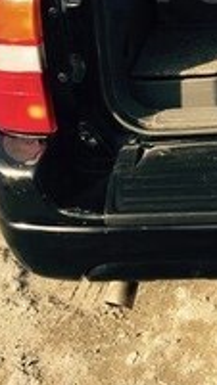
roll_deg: +2.9
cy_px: -27
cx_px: 338
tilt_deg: -17.4
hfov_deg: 14.3
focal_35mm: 78
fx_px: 798
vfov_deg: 25.4
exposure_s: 1/520
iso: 32
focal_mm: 4.15
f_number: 2.2
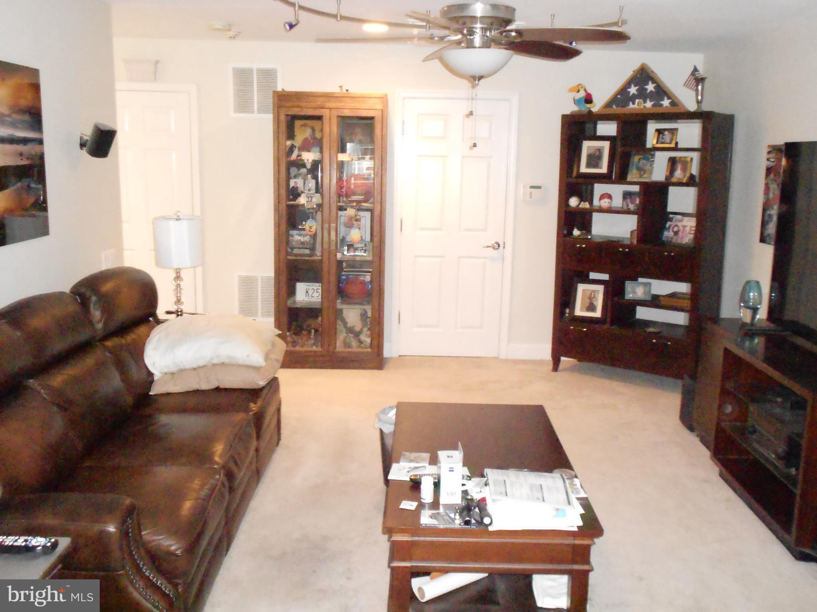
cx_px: 408
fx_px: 755
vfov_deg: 44.2
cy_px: 306
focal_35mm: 32
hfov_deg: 56.8
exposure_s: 1/30
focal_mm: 5.8
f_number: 3.6
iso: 1600
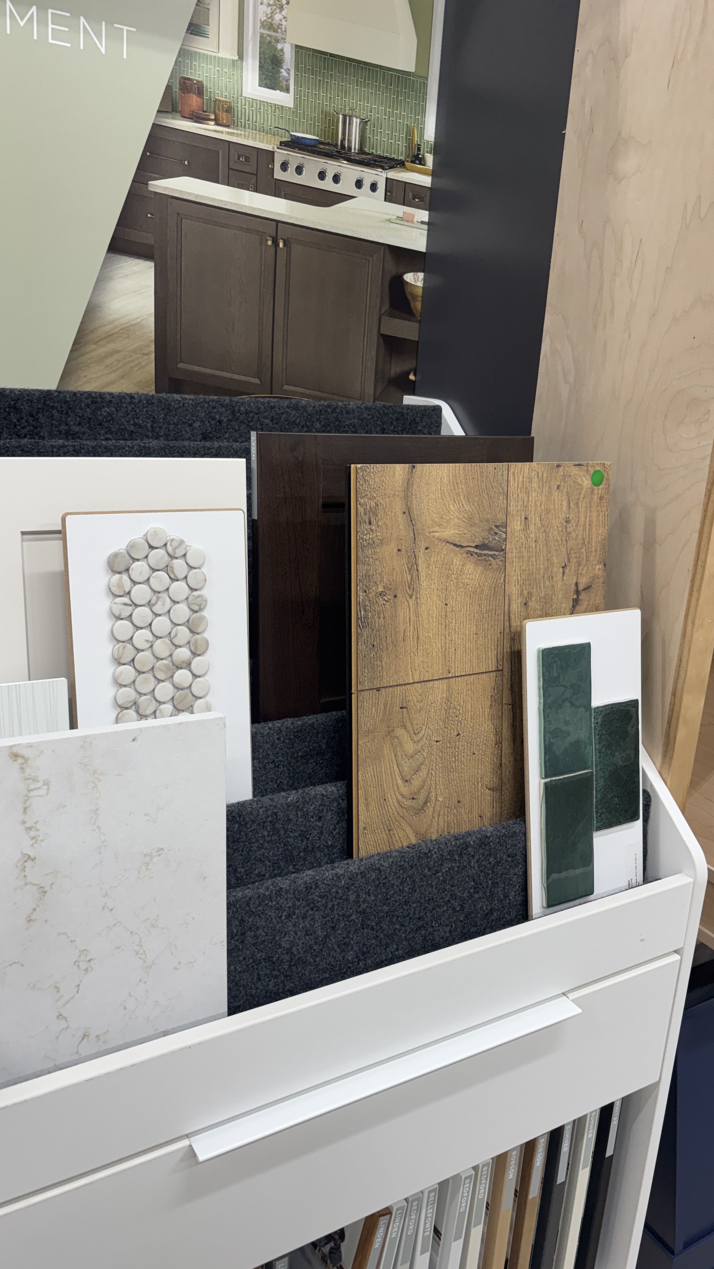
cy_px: 621
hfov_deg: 40.2
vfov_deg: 66.1
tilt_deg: -16.7
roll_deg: -5.2
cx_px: 378
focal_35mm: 29
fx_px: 976
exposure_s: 1/120
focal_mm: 5.96
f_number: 1.6
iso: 80
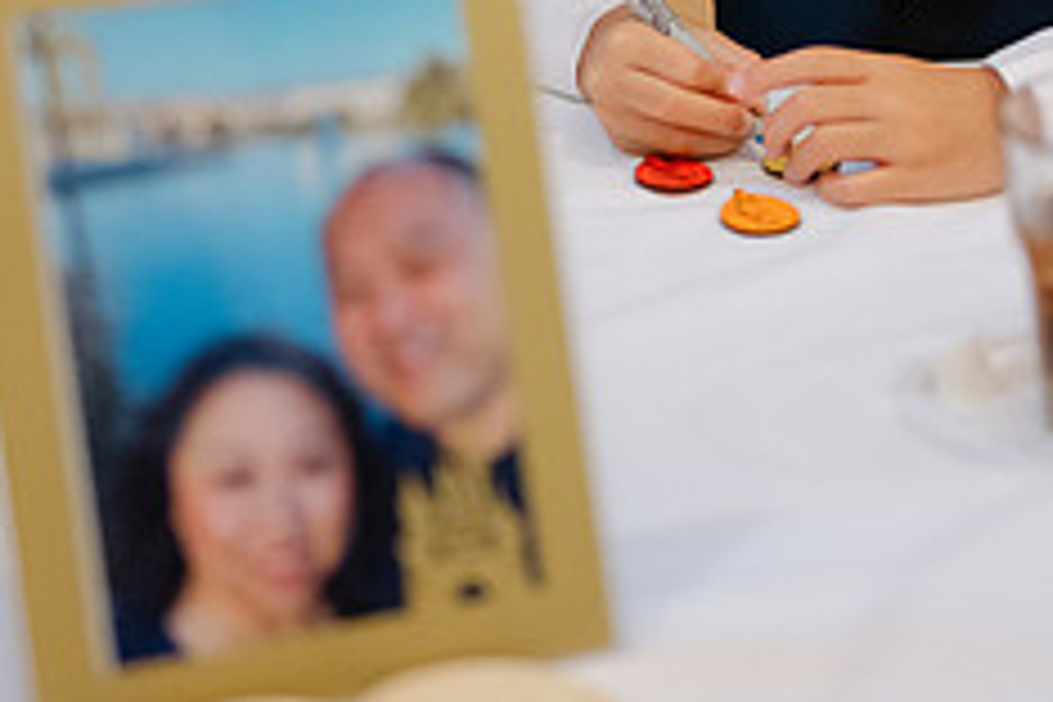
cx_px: 760
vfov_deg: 10.9
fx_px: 3627
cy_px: -79
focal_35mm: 124
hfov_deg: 16.5
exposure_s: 1/400
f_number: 1.8
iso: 1600
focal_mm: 50
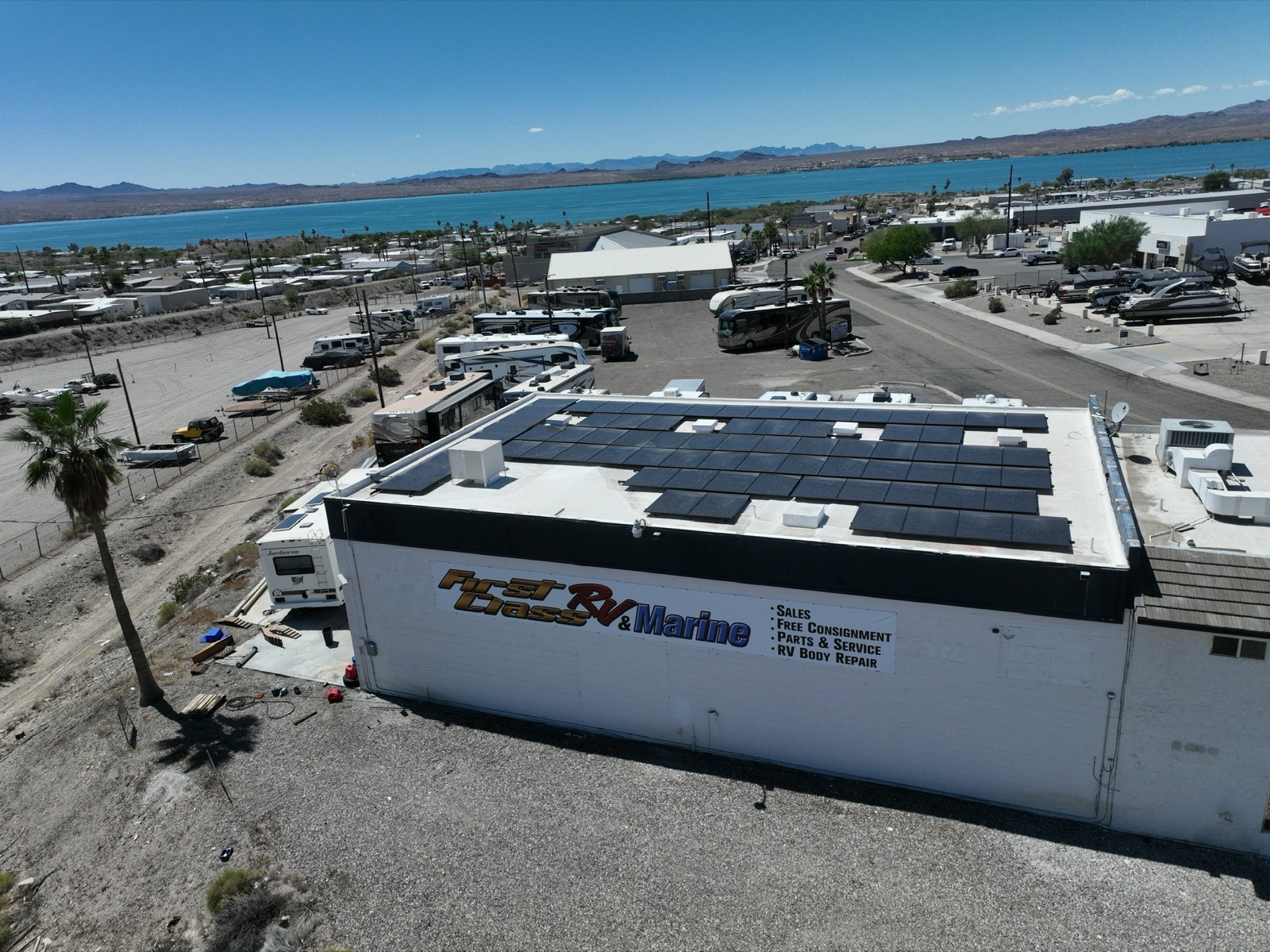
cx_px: 635
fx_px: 880
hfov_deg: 71.6
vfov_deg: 56.8
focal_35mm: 24
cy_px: 476
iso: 100
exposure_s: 1/4000
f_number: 2.8
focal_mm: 12.29
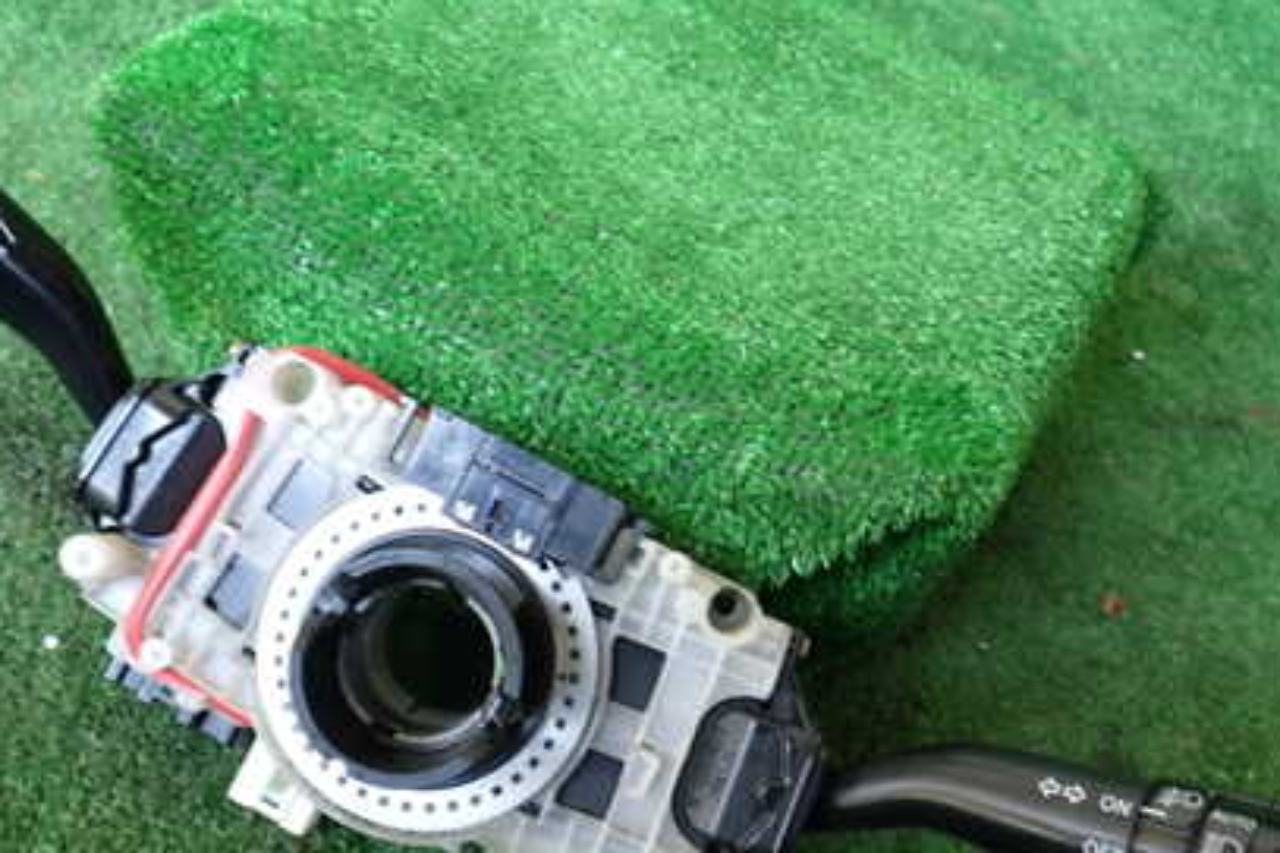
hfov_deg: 42.6
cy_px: 504
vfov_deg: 29.2
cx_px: 531
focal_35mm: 46
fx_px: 1635
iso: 200
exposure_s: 1/30
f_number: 2.3
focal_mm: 5.4
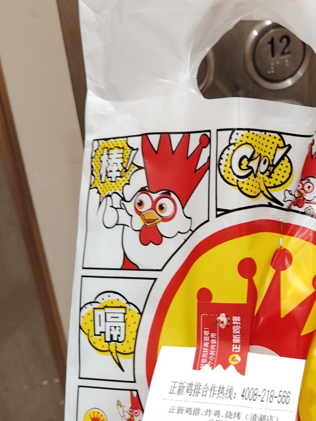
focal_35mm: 64
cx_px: 278
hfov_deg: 22.4
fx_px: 779
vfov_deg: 29.7
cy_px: 324
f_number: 1.75
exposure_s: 1/33.3
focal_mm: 5.25
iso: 465
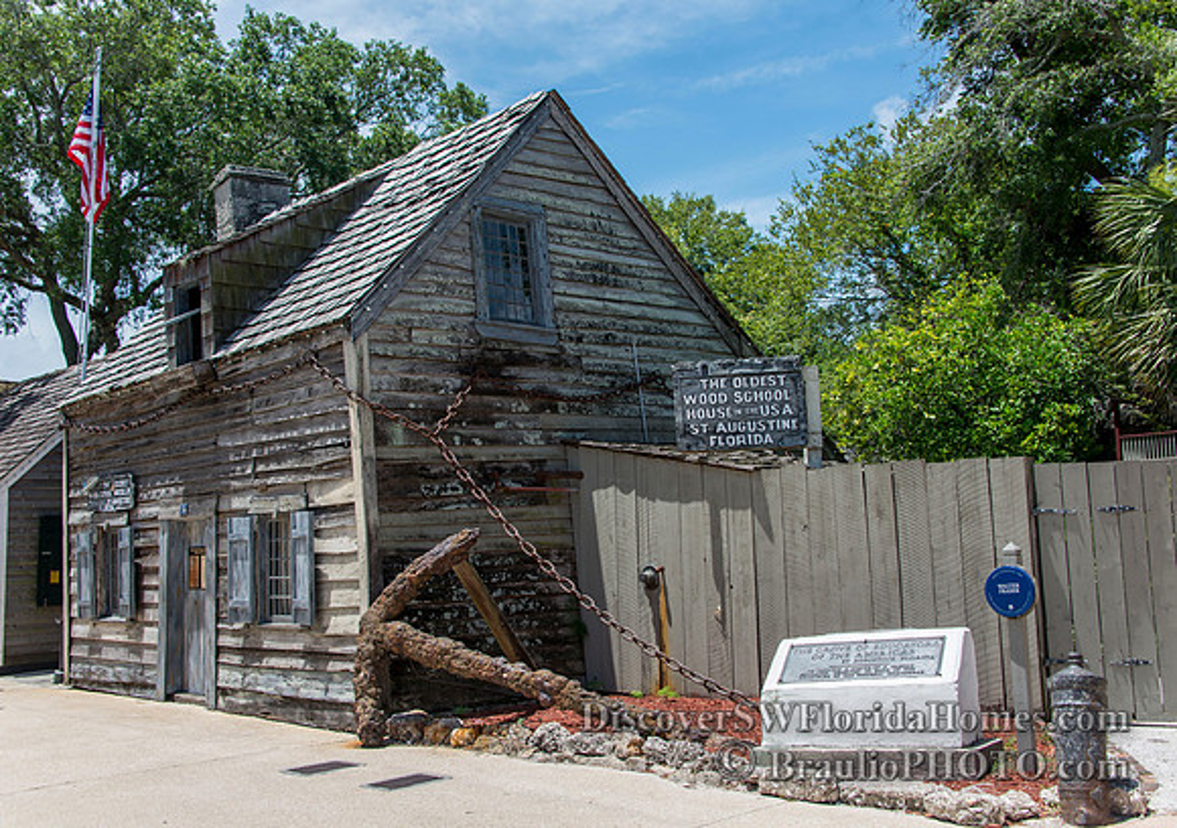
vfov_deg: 38.8
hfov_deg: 53.1
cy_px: 412
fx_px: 1177
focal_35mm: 35
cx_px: 599
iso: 100
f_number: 6.3
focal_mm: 34
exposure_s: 1/400
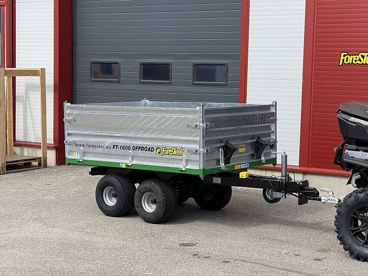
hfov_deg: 36.8
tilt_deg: -5.1
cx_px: 184
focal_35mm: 52
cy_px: 138
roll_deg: -2.0
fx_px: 553
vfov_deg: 28.0
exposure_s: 1/1142
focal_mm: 6
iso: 20
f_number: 2
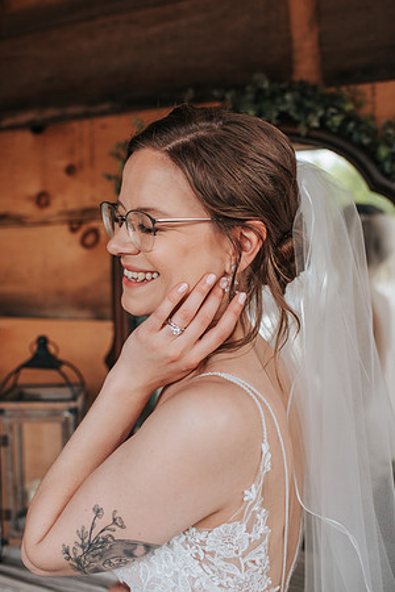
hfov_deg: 37.9
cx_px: 198
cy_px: 296
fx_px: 576
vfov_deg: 54.4
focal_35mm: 35
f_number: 3.2
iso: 500
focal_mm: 35
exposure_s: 1/800
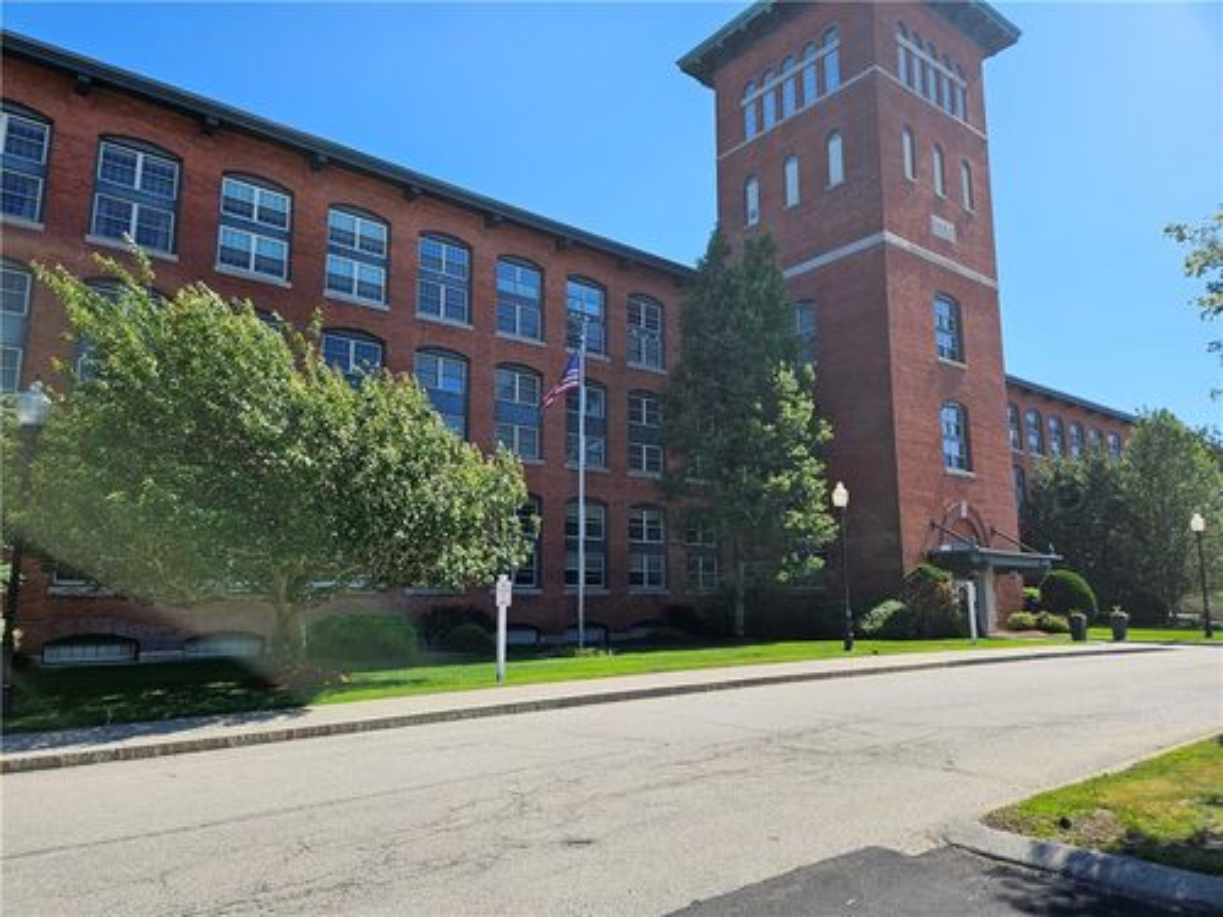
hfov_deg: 73.9
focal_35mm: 23
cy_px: 458
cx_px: 612
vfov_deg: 58.9
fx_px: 813
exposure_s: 1/1228
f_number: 1.8
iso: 25
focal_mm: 5.4
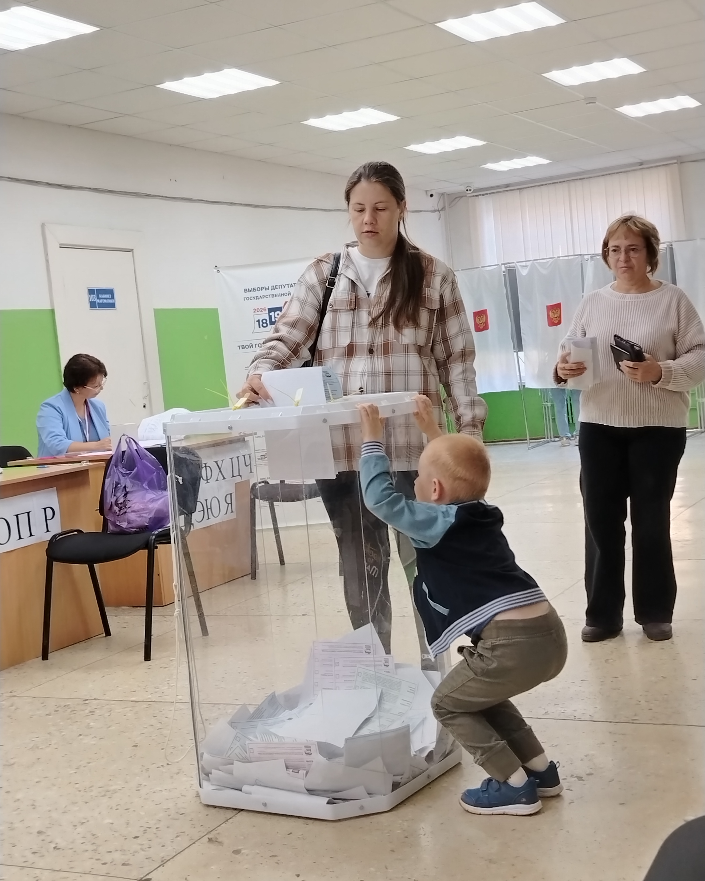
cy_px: 446
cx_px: 352
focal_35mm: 49
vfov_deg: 38.0
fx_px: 1278
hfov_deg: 30.8
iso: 369
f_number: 1.75
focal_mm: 5.25
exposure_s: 1/50
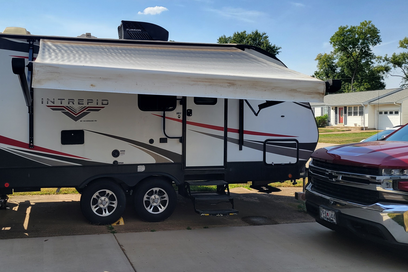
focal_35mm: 36
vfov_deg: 36.9
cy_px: 128
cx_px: 149
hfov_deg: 52.5
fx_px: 408
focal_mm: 5.4
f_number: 1.8
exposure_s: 1/2314
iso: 40
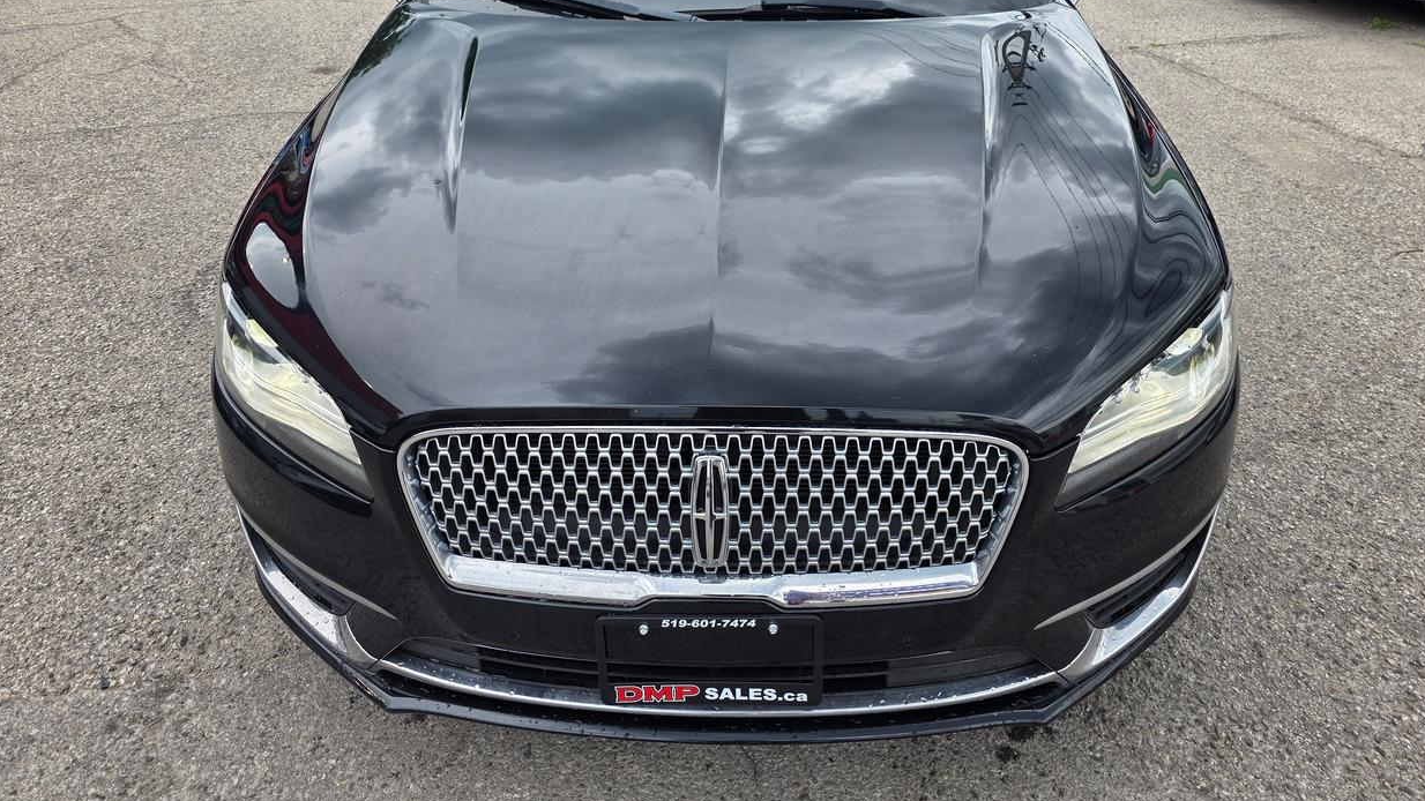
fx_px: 982
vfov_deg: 43.7
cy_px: 262
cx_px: 734
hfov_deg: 71.9
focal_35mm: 26
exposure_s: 1/120
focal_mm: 6.3
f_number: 1.7
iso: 16
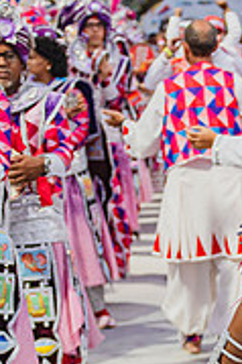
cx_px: 296
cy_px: 350
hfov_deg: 7.7
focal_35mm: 176
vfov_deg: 11.6
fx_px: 1778
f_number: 4.5
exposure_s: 1/250
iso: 800
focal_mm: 70
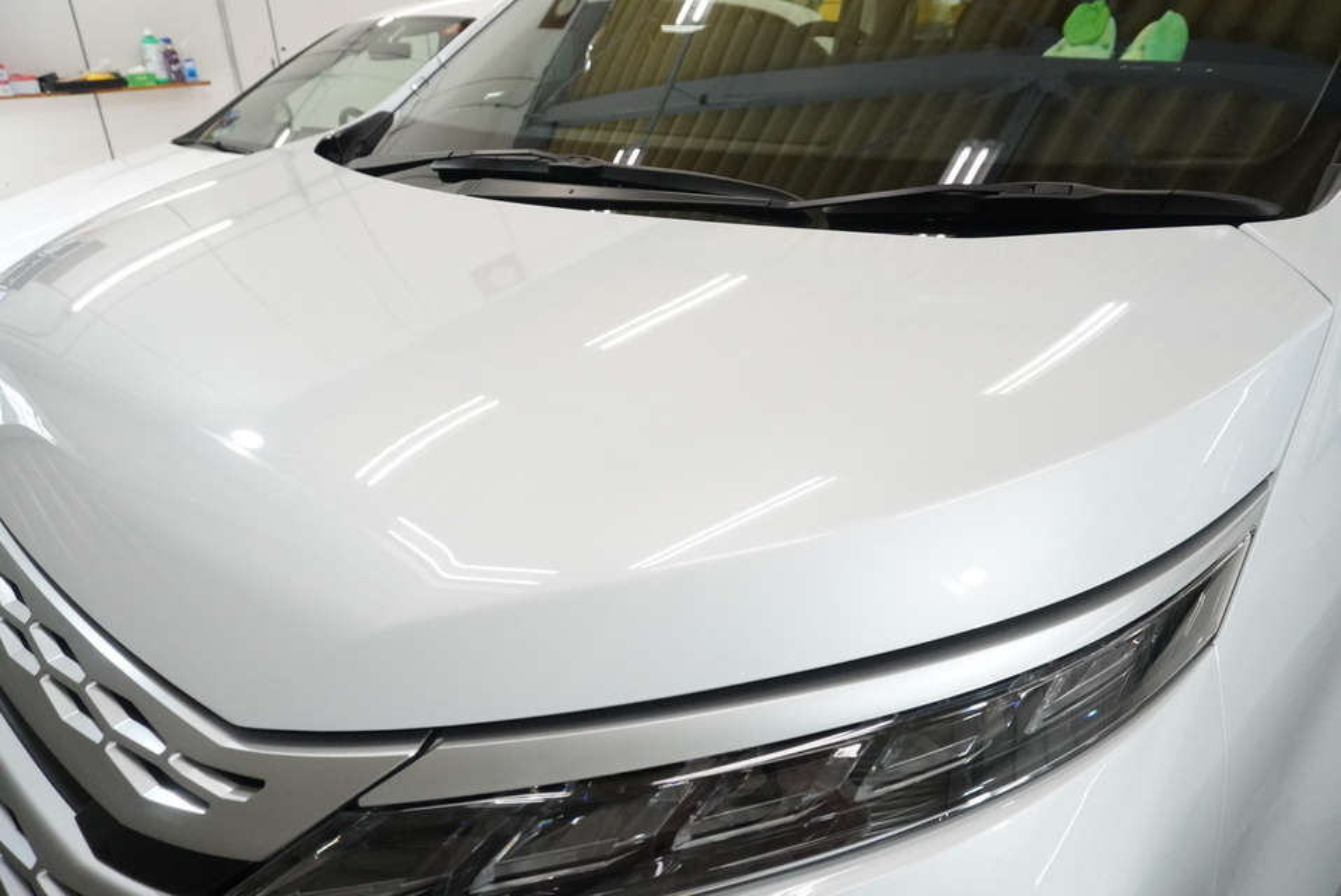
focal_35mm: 24
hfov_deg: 73.7
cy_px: 448
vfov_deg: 53.2
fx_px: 895
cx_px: 670
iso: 3200
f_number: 5.6
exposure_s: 1/320
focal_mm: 16
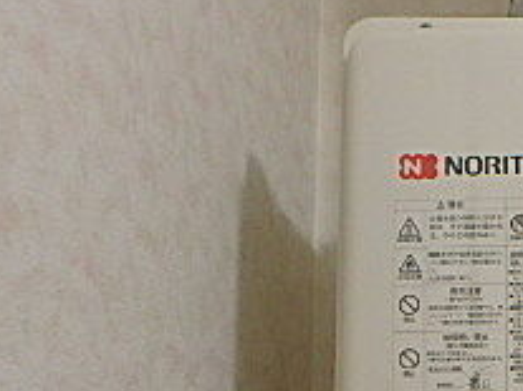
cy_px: 555
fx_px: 981
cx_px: 707
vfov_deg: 20.0
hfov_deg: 25.1
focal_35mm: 65
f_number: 3.5
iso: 320
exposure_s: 1/30
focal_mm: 3.7
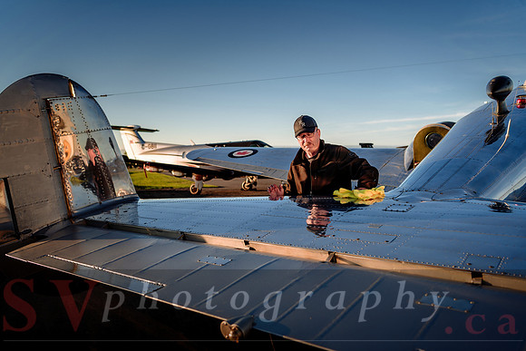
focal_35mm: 32
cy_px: 176
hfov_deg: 58.7
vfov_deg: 41.1
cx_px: 263
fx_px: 468
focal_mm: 32
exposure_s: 1/250
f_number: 3.5
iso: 64
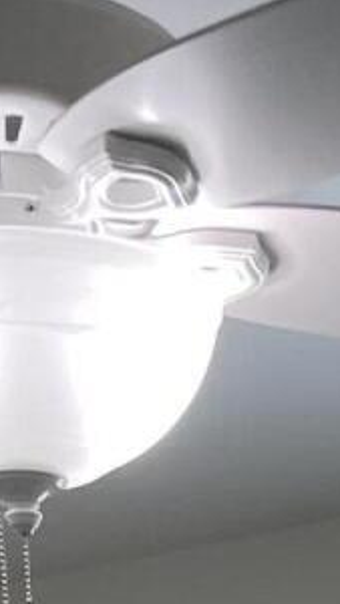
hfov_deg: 6.3
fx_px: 3026
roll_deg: +1.6
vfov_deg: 9.1
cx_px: 670
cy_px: 1848
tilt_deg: -7.7
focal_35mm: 189
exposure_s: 1/120
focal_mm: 4.2
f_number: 1.6
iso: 40
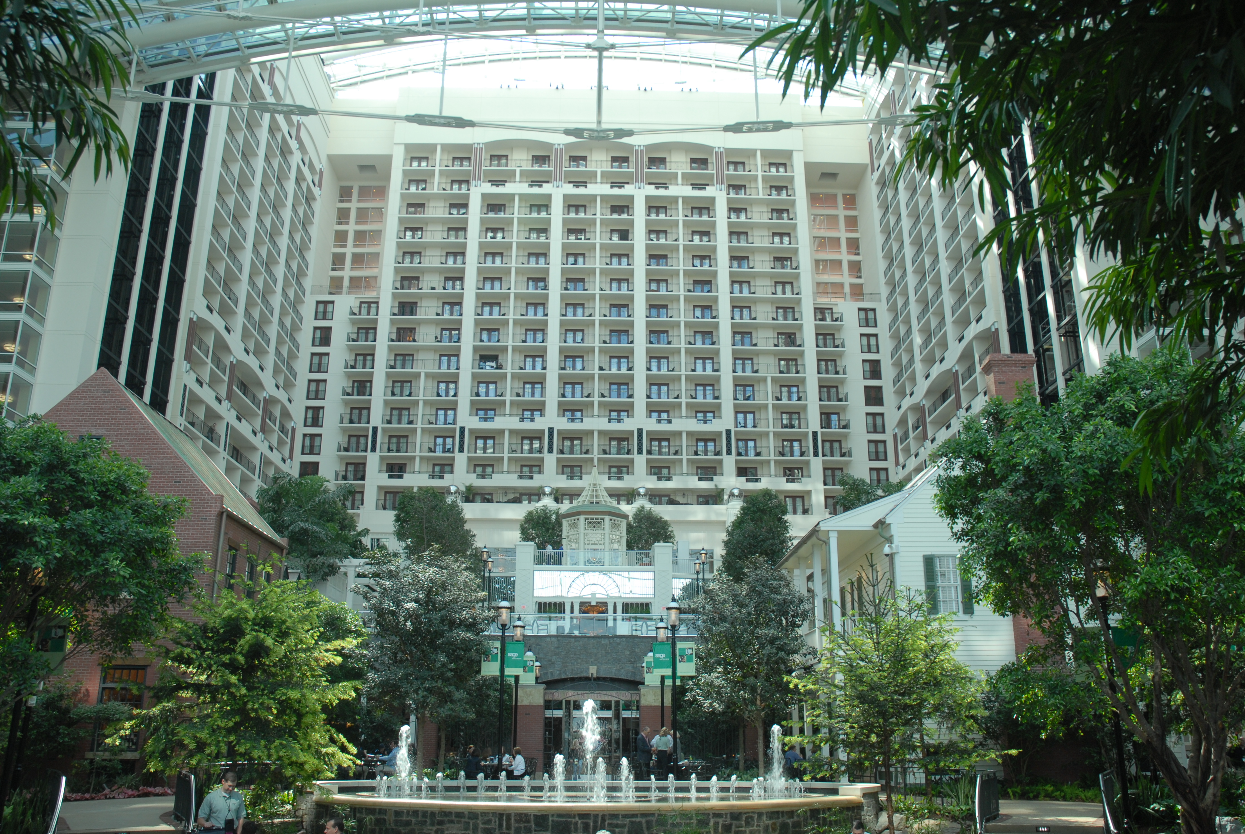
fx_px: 935
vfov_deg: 48.0
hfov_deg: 67.3
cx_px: 622
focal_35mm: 27
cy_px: 417
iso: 200
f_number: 5.6
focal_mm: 18
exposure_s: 1/80
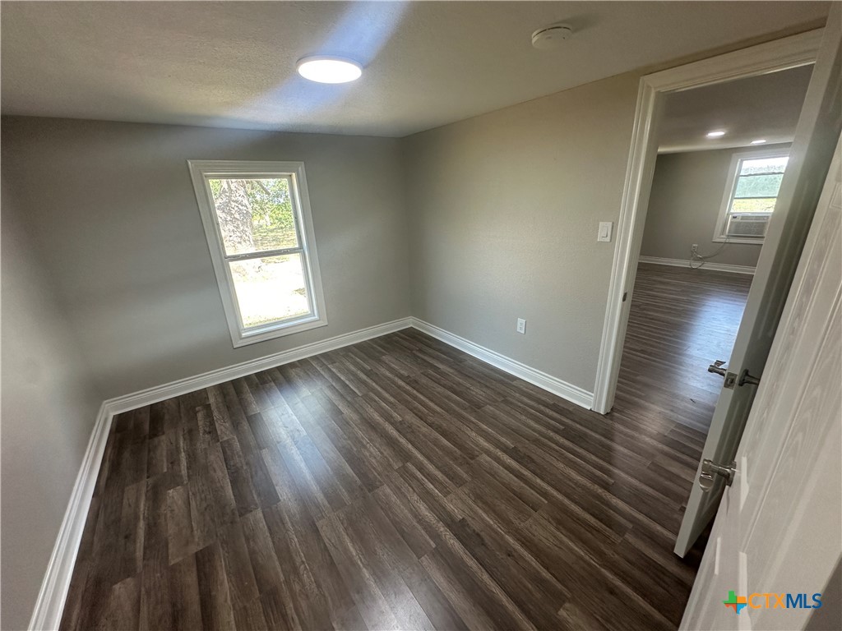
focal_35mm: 14
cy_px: 316
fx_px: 341
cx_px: 421
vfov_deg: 85.7
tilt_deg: -18.2
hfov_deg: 102.1
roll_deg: +3.1
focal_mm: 2.22
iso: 160
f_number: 2.2
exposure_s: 1/120
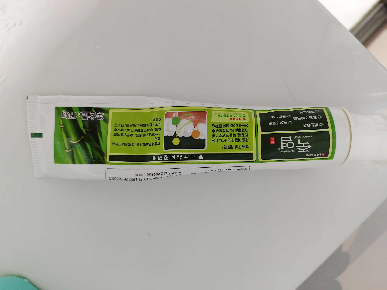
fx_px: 257
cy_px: 145
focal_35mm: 23
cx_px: 194
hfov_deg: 73.9
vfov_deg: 58.9
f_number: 1.88
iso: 1432
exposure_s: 1/50
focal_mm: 5.56
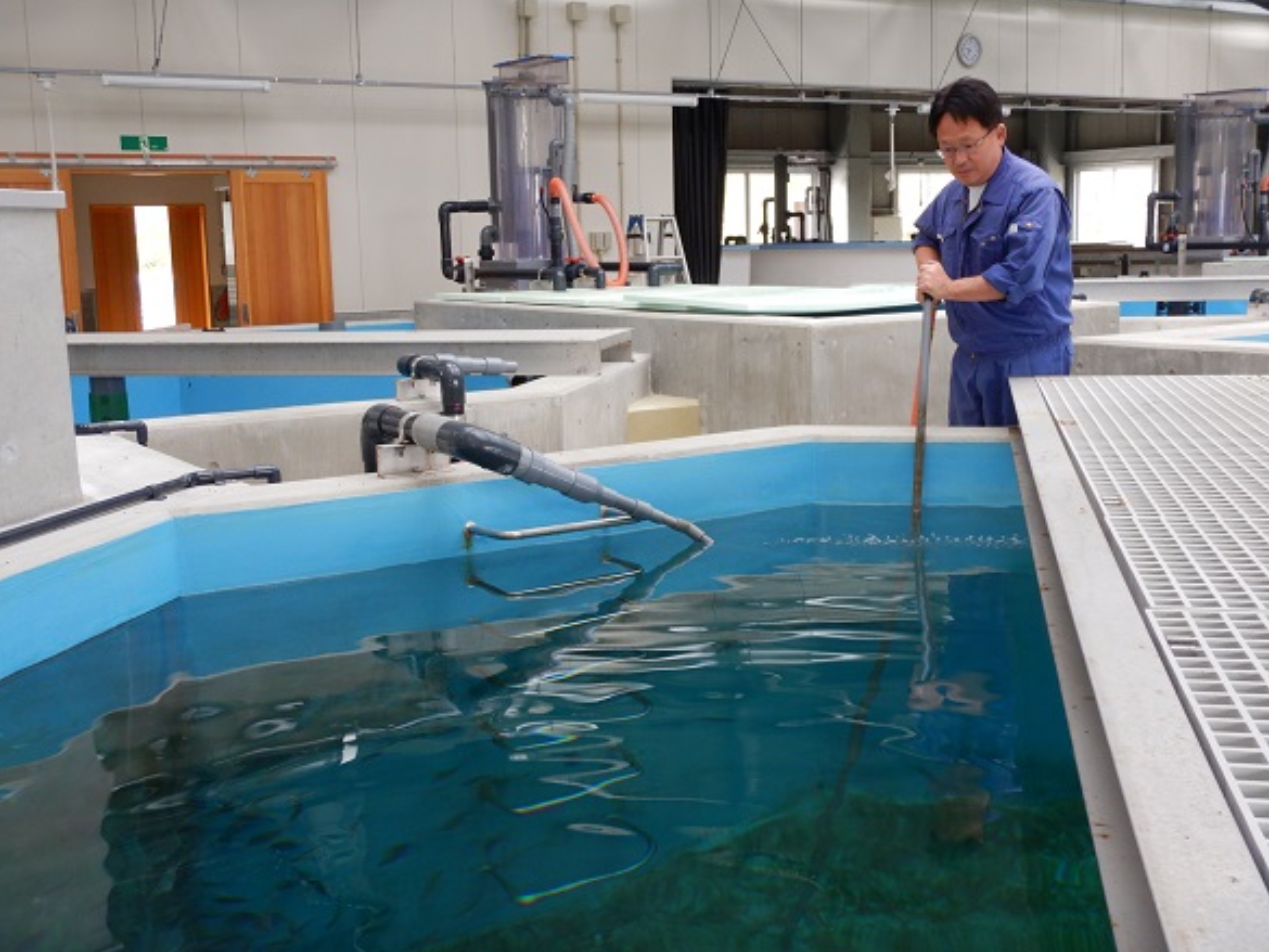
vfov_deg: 35.1
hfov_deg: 45.8
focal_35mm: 41
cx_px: 623
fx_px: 1503
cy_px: 481
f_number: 4.2
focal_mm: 7.2
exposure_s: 1/30
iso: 220
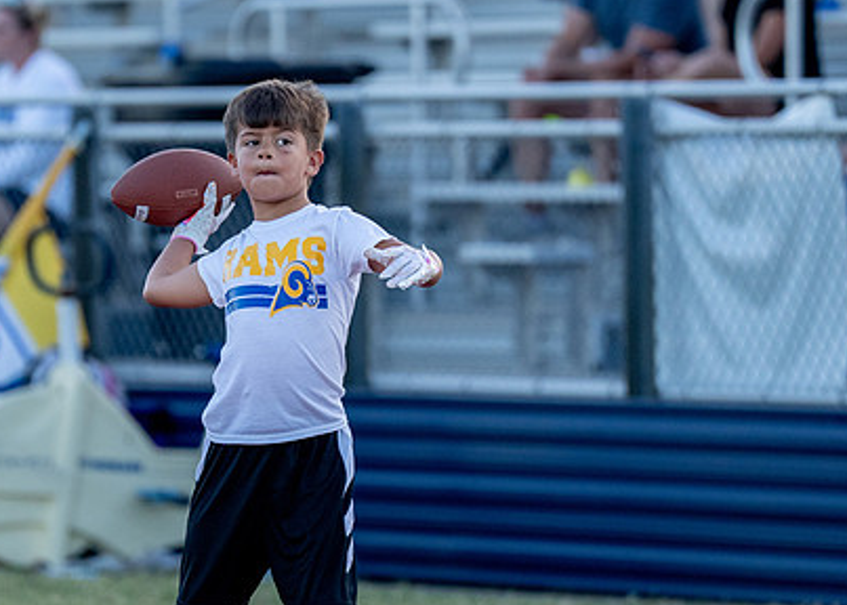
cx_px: 314
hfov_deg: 4.2
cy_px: 314
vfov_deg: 3.0
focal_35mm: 482
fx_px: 11597
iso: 640
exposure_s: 1/2500
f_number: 2.8
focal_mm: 200
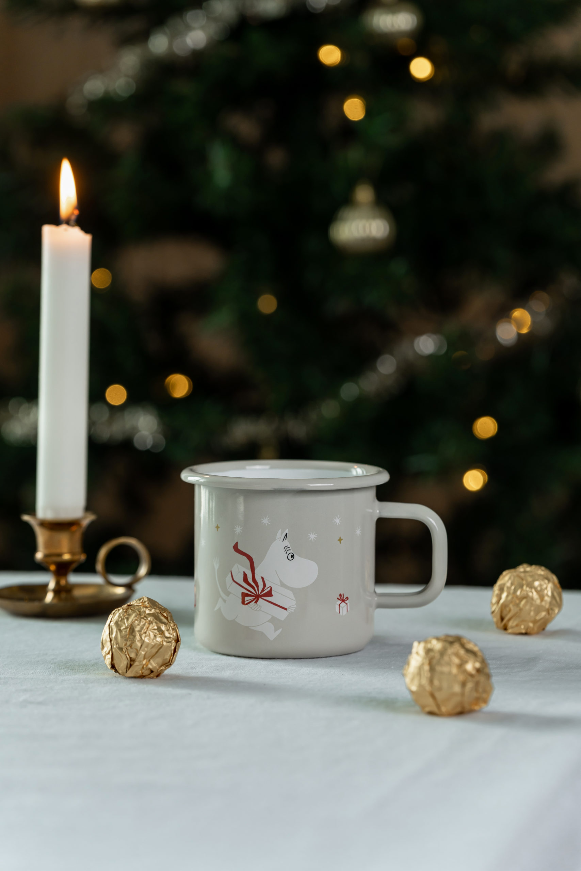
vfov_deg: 16.3
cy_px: 436
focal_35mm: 126
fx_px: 3050
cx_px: 290
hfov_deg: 10.9
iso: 400
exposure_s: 1/50
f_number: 5.6
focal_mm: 126
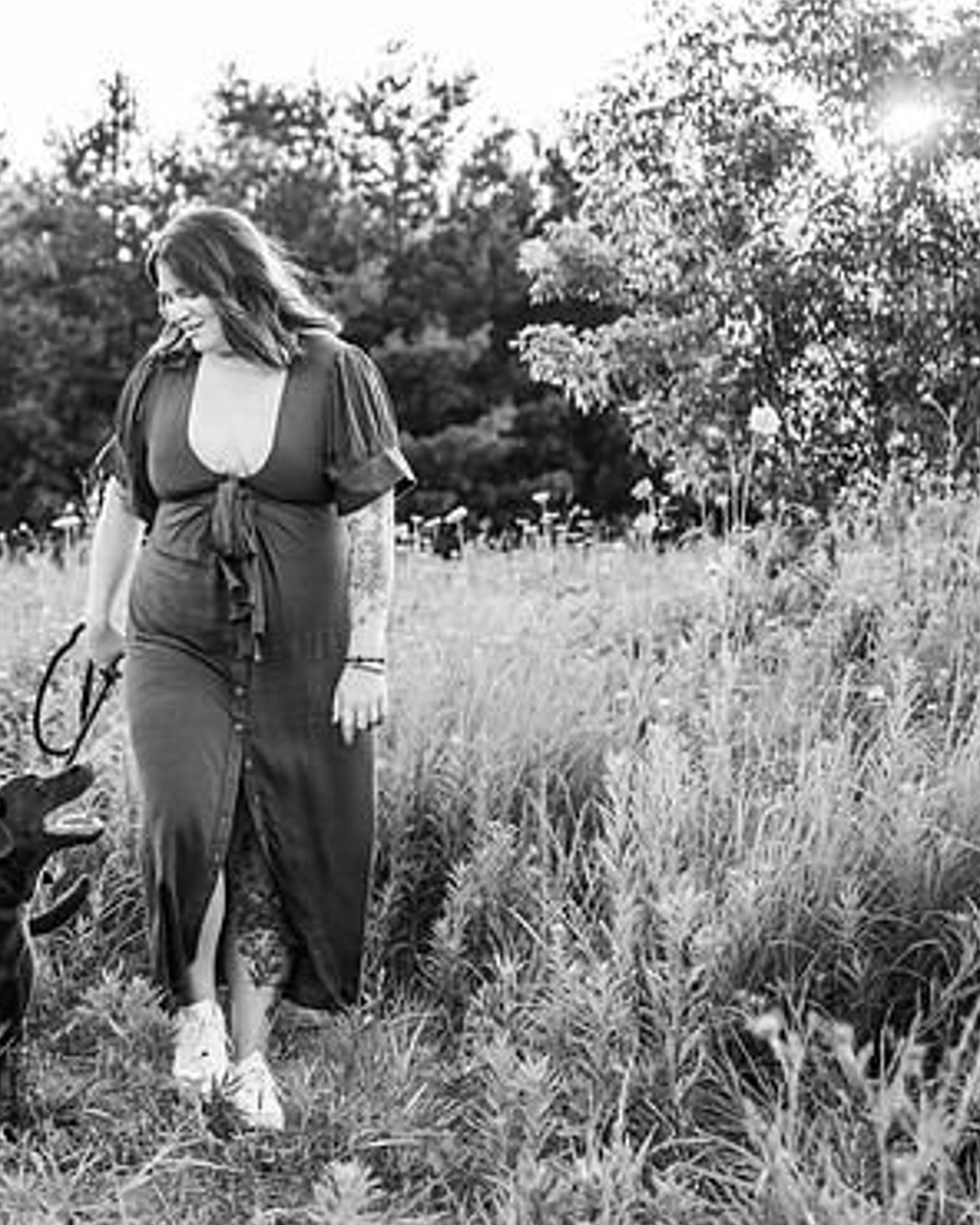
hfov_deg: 20.8
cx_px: 72
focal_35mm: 72
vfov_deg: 26.4
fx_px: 2610
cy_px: 637
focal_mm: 45
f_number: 3.2
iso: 250
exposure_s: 1/400
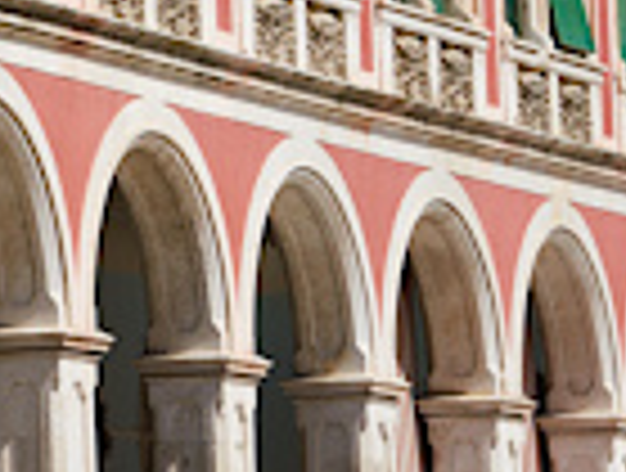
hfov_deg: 5.4
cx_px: -1211
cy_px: -393
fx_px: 6255
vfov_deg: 4.3
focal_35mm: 345
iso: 100
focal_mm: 50
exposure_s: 1/200
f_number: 8
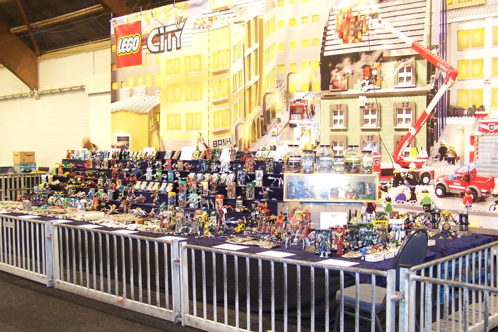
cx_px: 248
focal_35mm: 42
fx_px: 581
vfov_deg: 31.9
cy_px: 185
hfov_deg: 46.4
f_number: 2.8
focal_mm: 6.7
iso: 140
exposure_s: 1/4
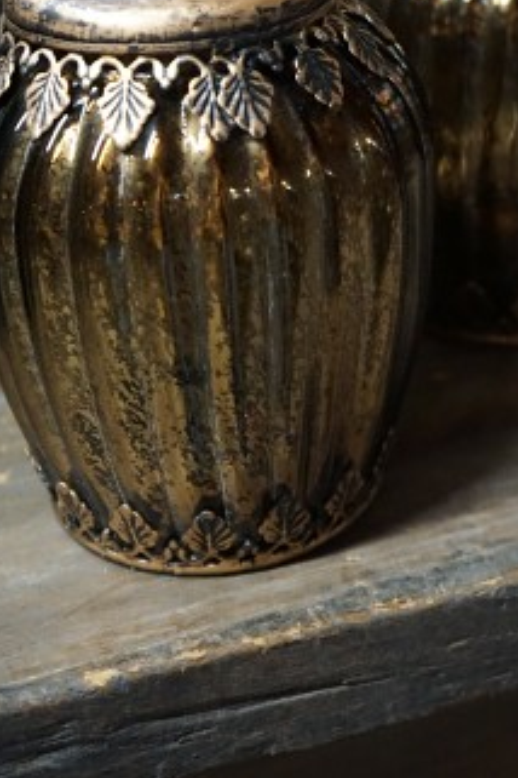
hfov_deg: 15.8
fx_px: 1856
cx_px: 428
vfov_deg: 23.3
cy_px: 150
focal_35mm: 86
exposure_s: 1/60
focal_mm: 46
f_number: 4.5
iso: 6400
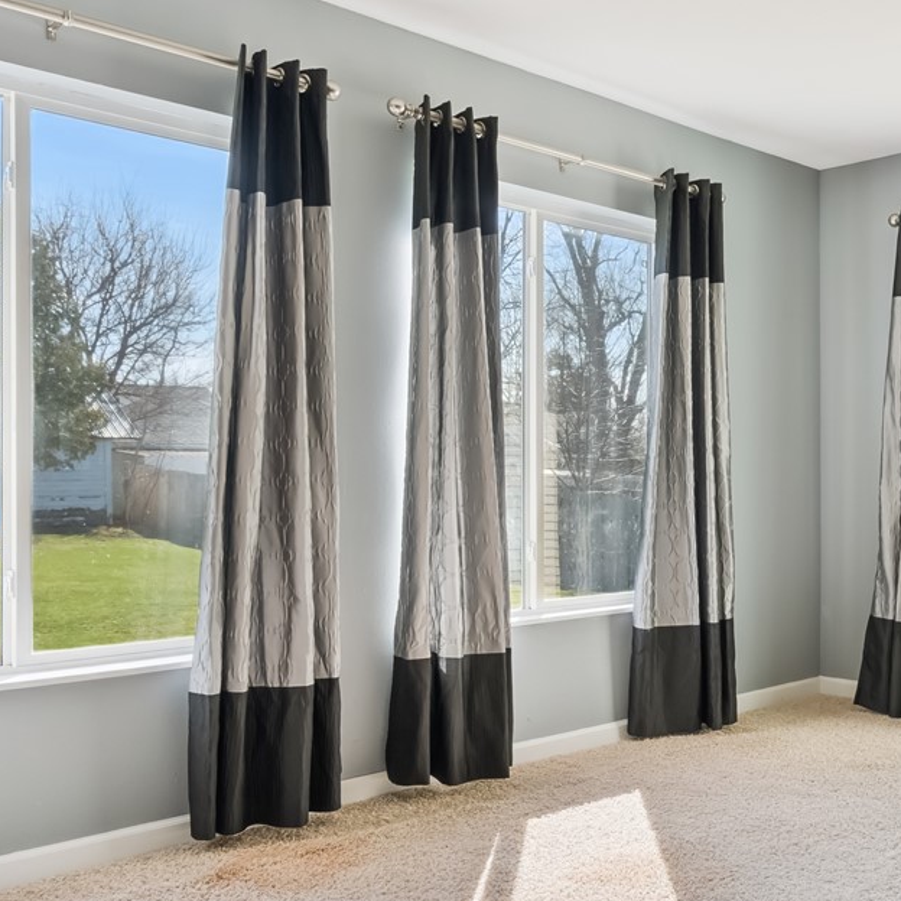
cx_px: 782
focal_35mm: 37
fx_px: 1090
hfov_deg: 41.9
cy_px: 515
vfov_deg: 44.8
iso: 400
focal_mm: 16
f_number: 8
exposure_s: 1/320
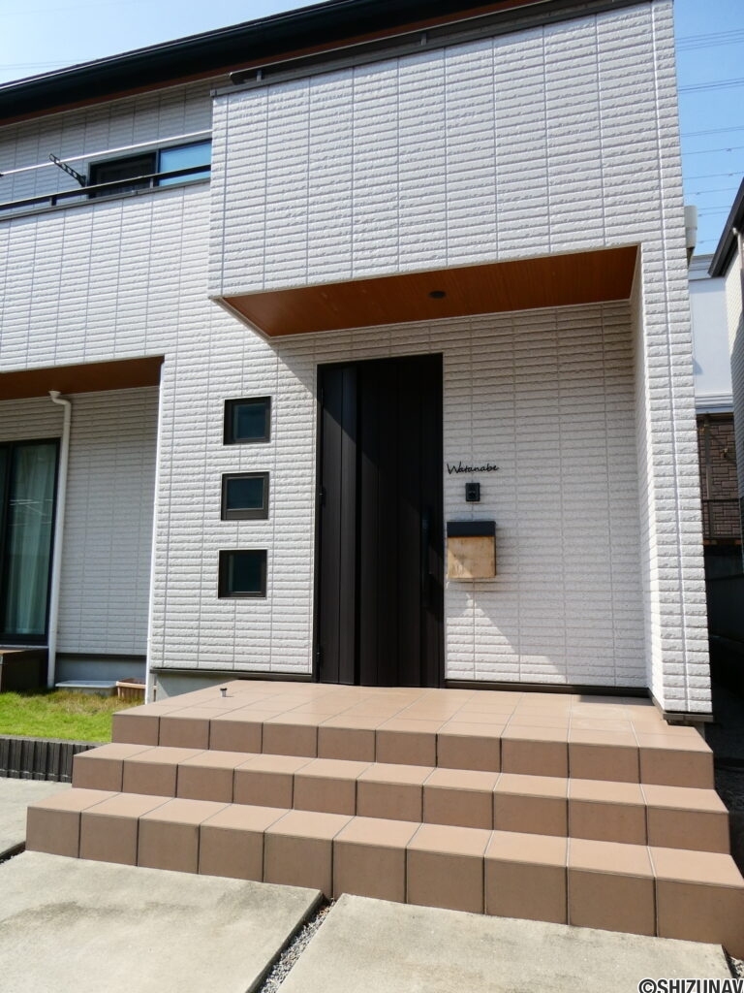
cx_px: 372
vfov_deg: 71.6
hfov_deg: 56.8
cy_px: 496
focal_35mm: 24
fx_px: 688
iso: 80
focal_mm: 4.3
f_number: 3.3
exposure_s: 1/800
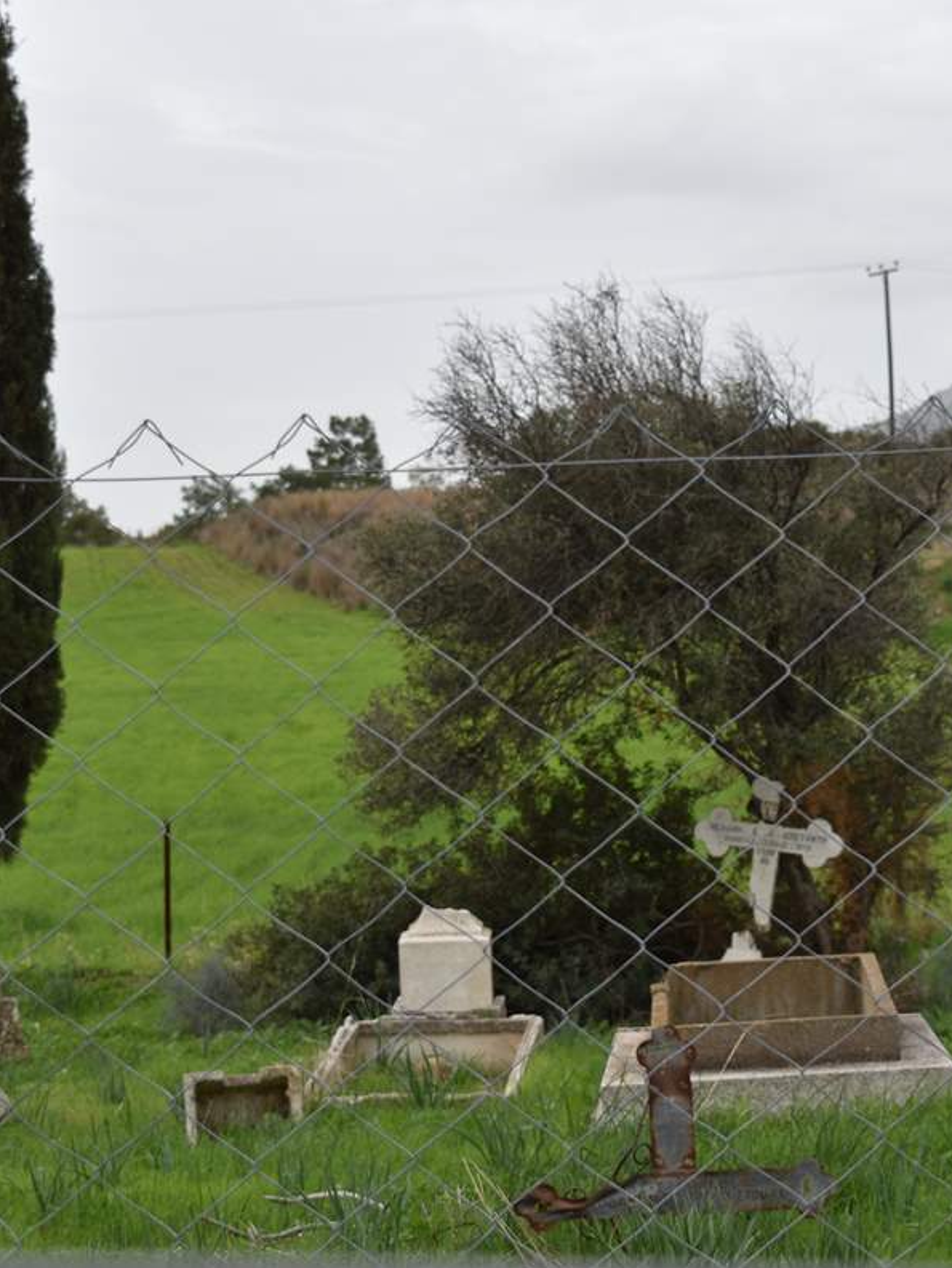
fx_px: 3996
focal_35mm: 109
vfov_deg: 18.0
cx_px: 546
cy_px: 636
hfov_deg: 13.6
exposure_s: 1/200
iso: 100
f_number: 7.1
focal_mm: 50
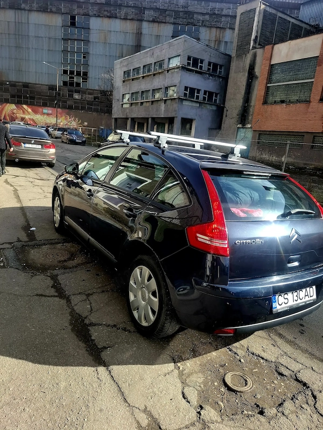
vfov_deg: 73.9
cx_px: 162
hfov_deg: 58.9
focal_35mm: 23
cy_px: 215
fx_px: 286
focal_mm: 5.54
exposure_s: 1/556
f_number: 1.8
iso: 50
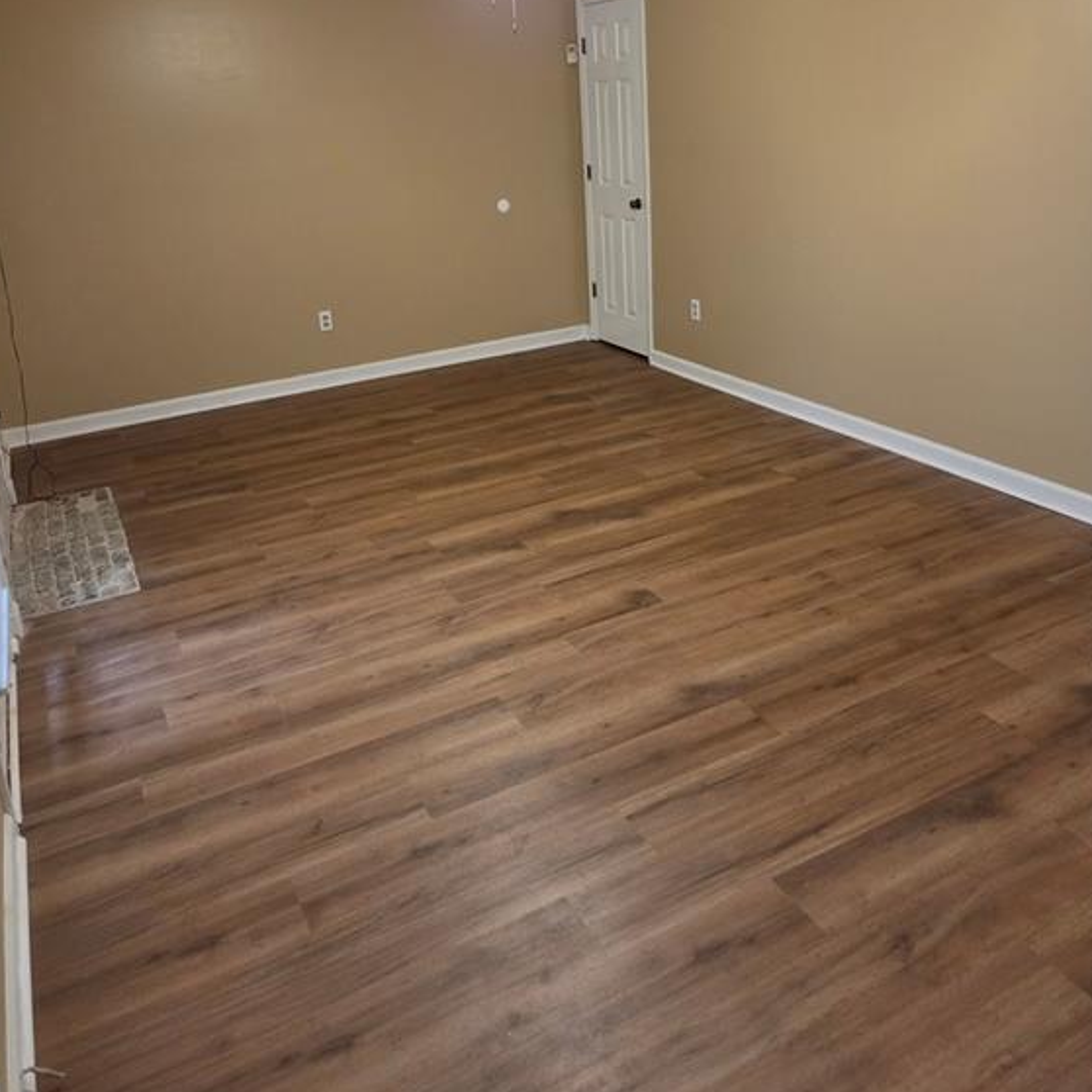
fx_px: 999
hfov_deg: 57.3
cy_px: 393
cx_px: 542
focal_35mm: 28
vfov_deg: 56.4
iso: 400
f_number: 1.8
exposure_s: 1/120
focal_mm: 5.4
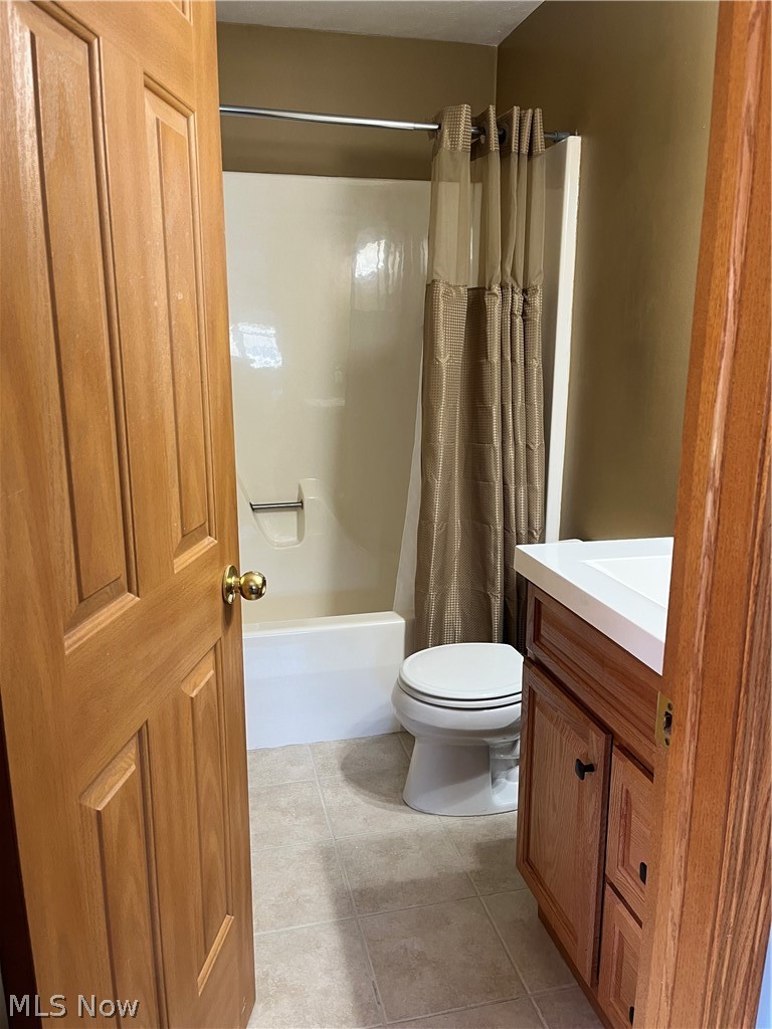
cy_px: 514
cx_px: 386
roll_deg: +0.3
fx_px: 773
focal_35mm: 26
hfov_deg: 53.1
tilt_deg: -13.6
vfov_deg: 67.3
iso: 100
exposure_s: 1/60
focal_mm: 5.1
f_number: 1.6
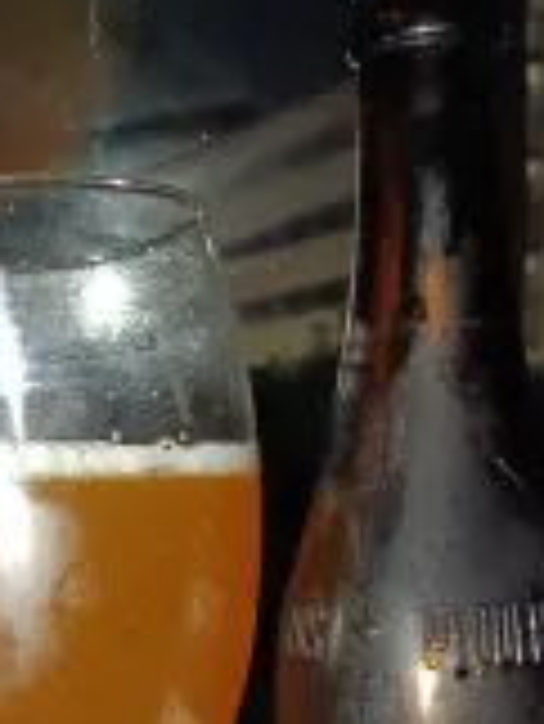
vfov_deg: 29.7
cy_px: 670
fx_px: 1297
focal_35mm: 62
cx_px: 220
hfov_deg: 23.6
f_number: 1.7
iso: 1600
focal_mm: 4.71
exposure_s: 1/20
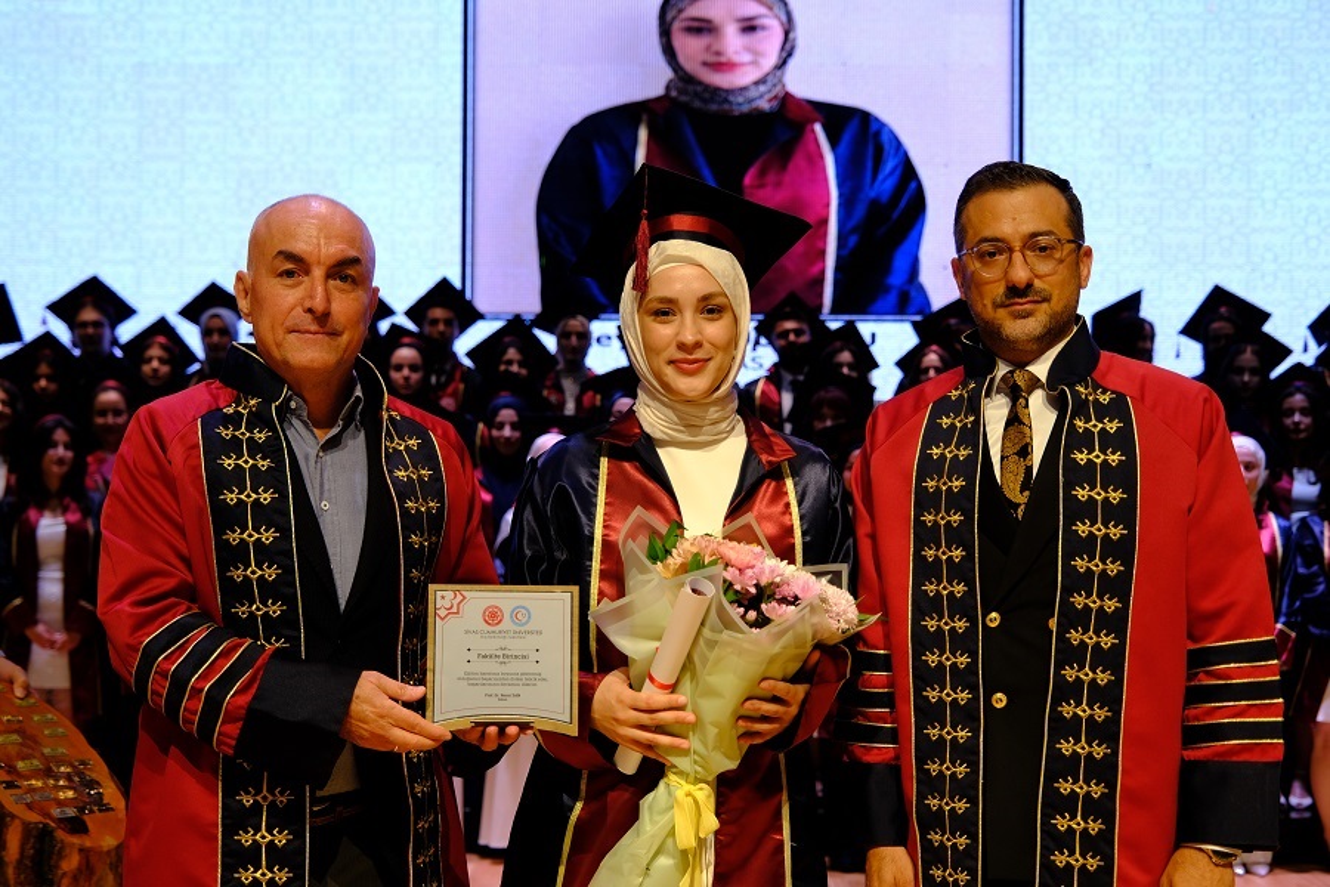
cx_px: 665
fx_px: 1847
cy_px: 444
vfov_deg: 27.0
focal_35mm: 50
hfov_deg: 39.6
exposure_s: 1/60
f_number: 2.8
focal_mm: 33.2
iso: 160
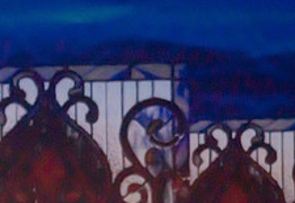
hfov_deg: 4.8
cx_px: -25
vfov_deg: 3.3
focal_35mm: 420
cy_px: 239
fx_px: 3477
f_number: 5
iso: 6400
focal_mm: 148
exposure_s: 1/320
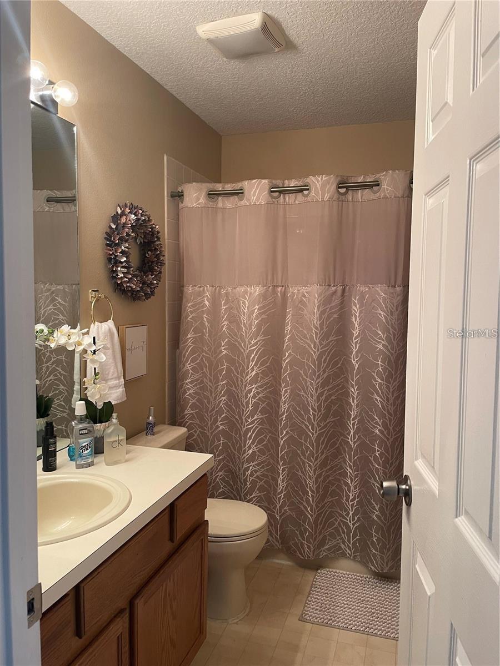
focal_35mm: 26
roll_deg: -0.5
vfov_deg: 67.3
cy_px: 333
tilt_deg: -4.1
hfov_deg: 53.1
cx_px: 250
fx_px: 501
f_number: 1.6
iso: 100
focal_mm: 4.2
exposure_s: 1/60
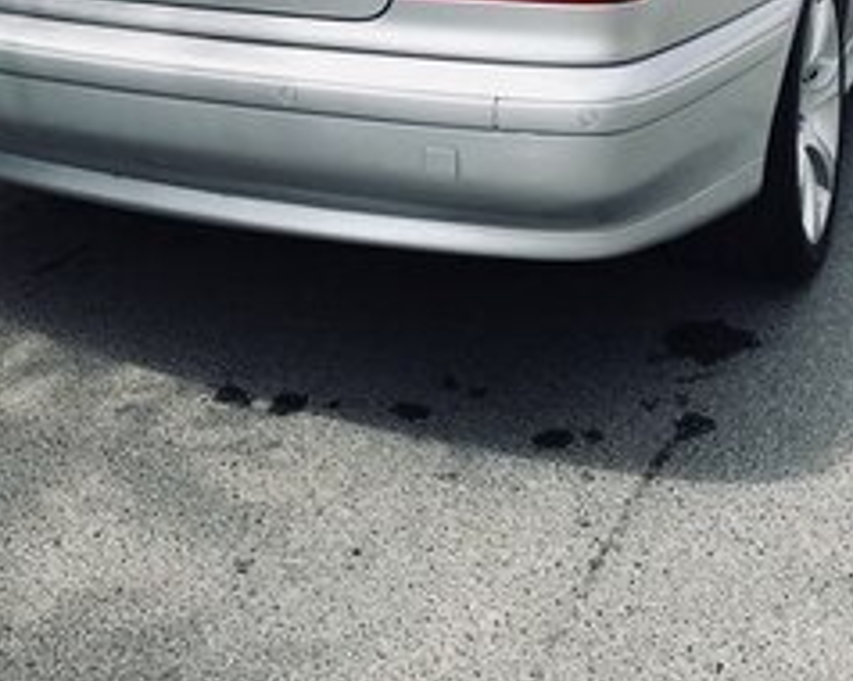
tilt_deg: -5.4
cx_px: 376
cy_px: -186
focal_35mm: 57
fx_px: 1438
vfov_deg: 23.7
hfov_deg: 33.0
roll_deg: +0.9
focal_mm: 3.99
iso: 20
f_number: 1.8
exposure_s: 1/1312
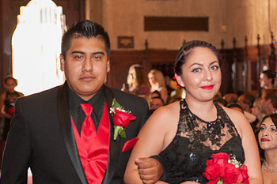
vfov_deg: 11.8
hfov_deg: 17.6
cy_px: 141
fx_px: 892
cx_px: 161
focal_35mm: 116
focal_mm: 70
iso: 2500
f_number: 3.5
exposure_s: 1/100
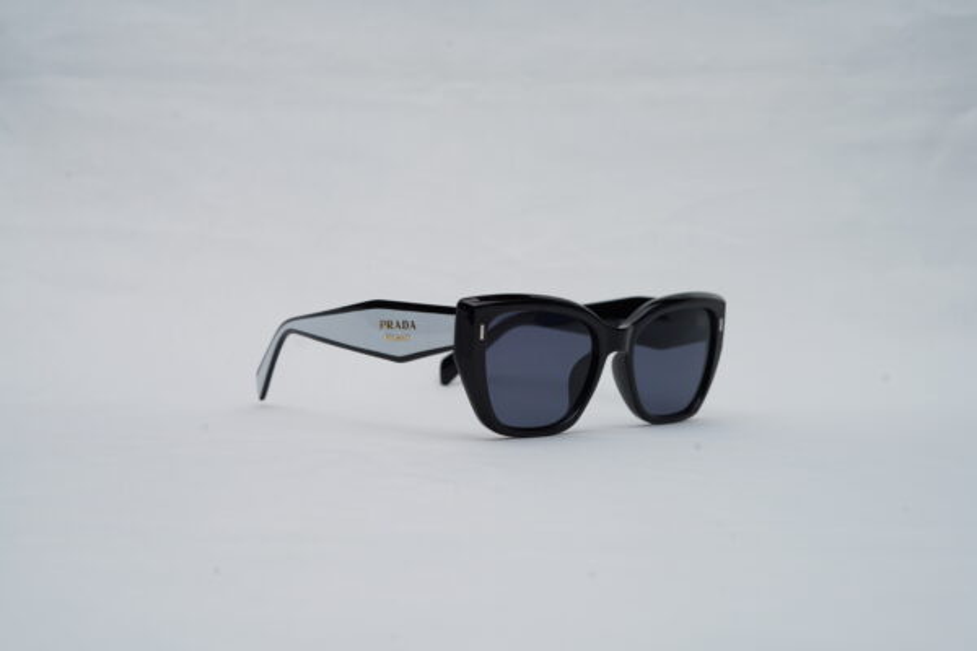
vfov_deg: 27.0
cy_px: 326
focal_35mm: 50
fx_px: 1357
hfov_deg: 39.6
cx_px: 488
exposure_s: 1/160
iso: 100
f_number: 9
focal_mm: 50
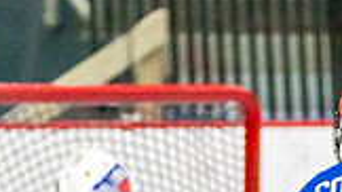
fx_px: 9283
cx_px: 363
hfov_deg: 2.1
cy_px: 429
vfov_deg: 1.2
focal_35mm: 1024
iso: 3200
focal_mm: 165
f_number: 2.8
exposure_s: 1/1250
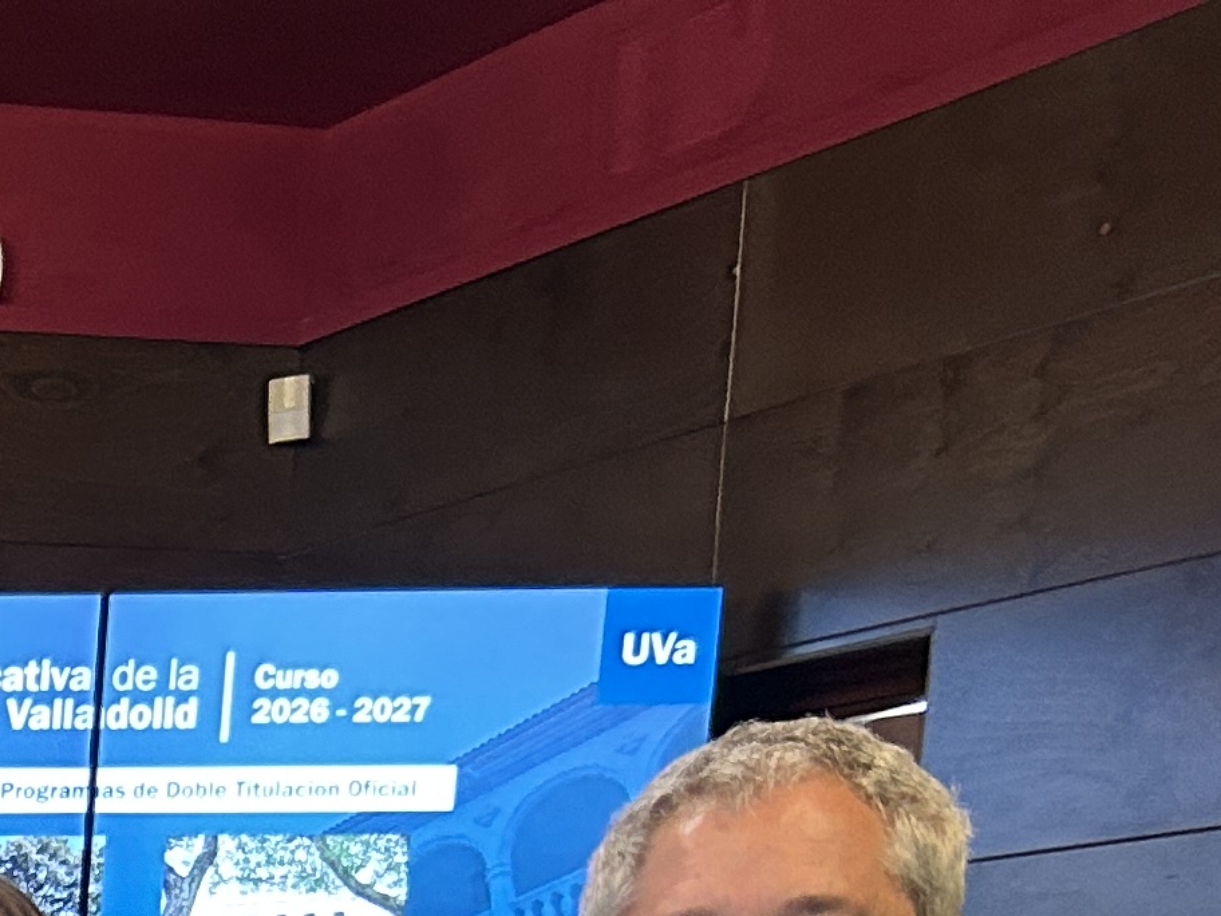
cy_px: 2024
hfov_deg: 14.0
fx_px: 4056
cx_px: -1320
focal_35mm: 115
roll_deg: -0.6
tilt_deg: -10.2
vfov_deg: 11.2
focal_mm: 5.7
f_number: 1.5
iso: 160
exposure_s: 1/50
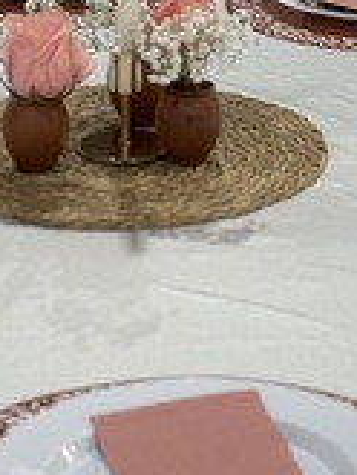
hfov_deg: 7.9
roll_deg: -1.1
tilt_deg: -7.5
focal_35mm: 189
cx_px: 178
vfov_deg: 10.1
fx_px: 2596
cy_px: -222
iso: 40
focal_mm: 5.96
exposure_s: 1/120
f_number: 1.6
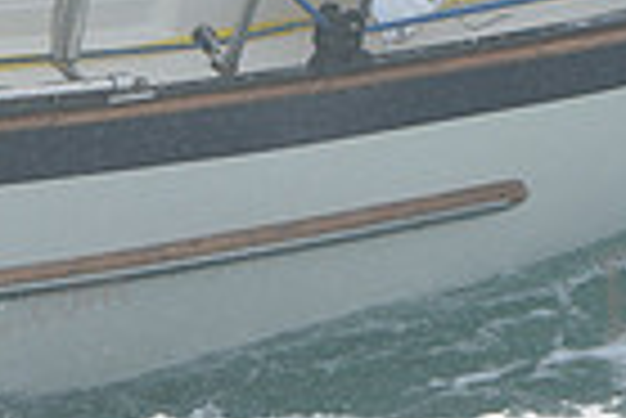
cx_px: 365
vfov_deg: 2.4
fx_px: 9817
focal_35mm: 564
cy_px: -402
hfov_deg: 3.7
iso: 320
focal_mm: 135
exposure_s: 1/800
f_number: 10
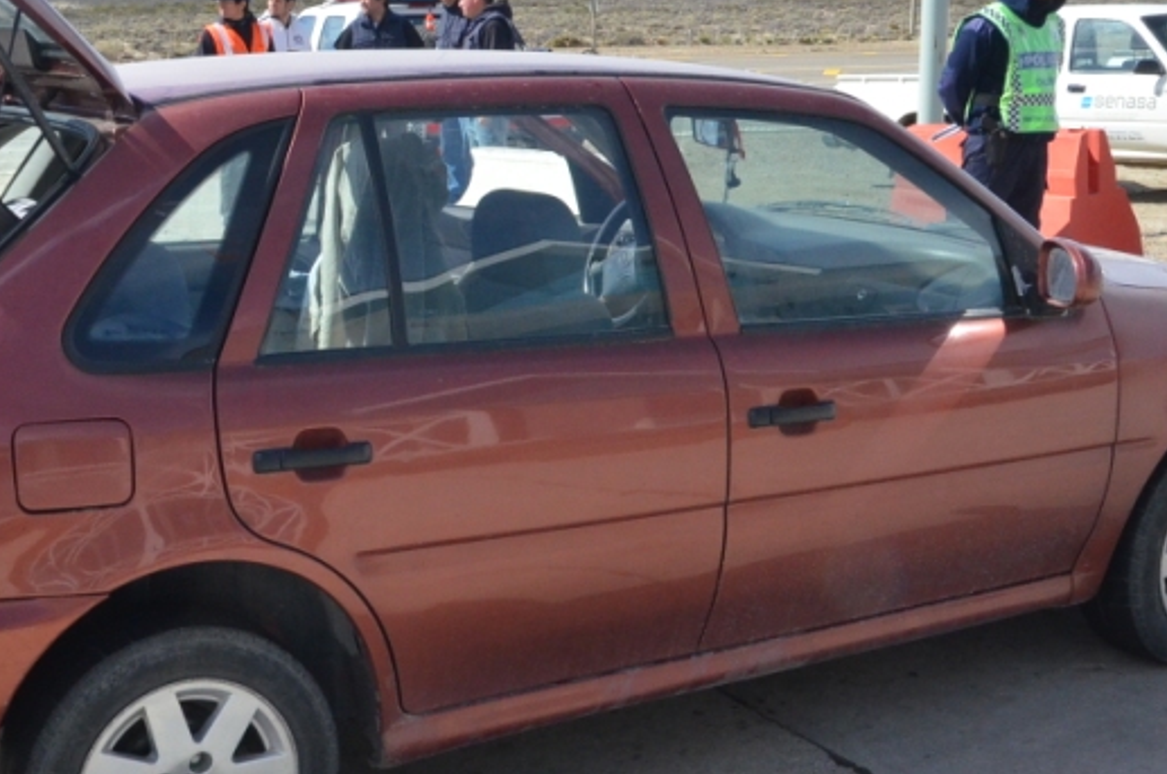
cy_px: 429
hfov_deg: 21.2
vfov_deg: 14.3
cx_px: 246
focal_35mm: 95
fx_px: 3075
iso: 1600
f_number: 16
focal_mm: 32
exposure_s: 1/1000
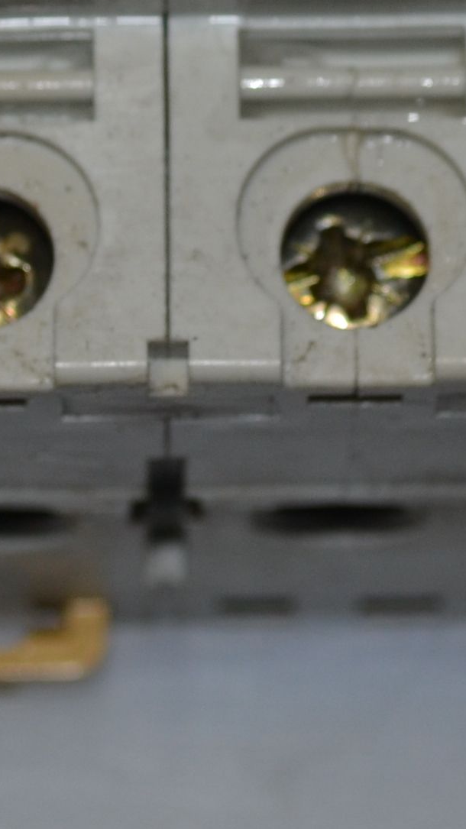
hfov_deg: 4.5
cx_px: 458
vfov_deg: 8.0
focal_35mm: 267
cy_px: -306
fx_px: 5867
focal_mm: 40
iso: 200
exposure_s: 1/60
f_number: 5.3
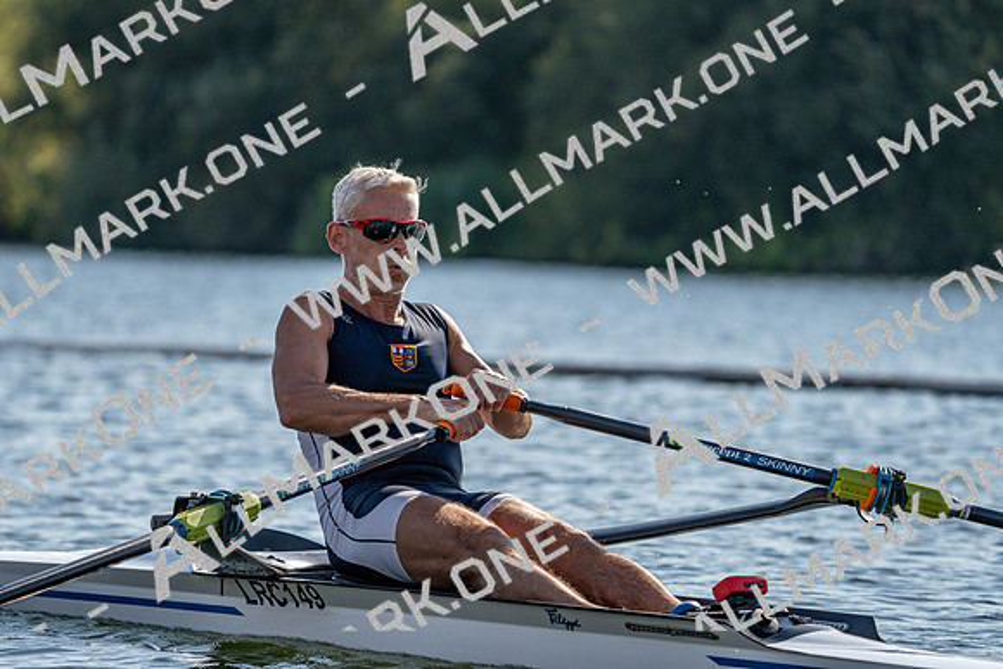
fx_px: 7803
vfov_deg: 4.9
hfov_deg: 7.4
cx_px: 502
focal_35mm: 280
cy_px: 334
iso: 200
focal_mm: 280
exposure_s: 1/1600
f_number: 5.6
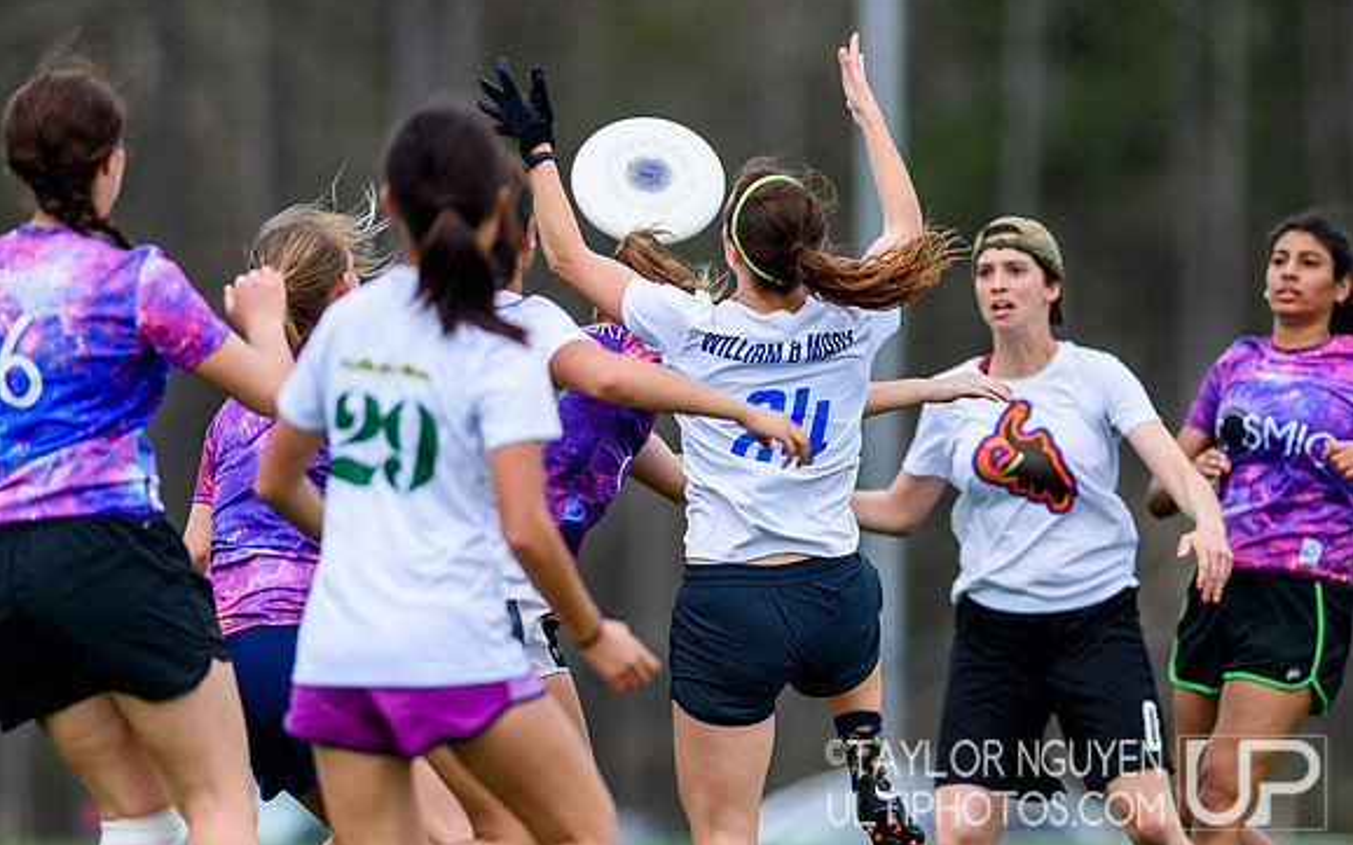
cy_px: 427
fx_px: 13862
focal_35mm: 376
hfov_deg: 5.6
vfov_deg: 3.5
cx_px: 731
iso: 100
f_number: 3.2
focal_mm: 300
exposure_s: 1/2000
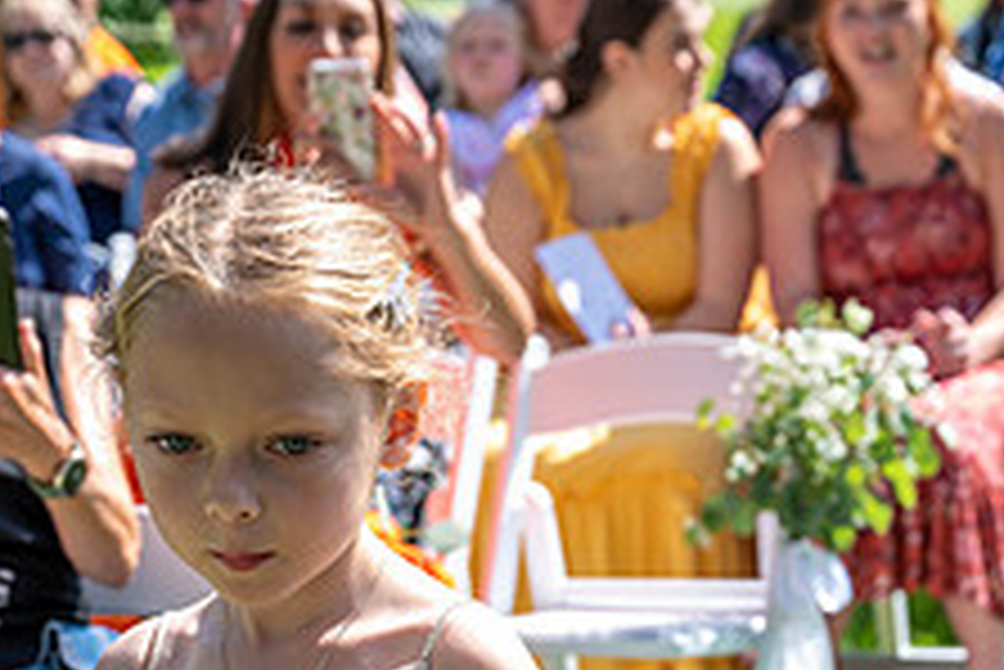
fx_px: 3432
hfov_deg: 16.6
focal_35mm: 123
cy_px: 976
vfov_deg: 10.8
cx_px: 538
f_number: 5.6
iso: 140
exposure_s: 1/250
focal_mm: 61
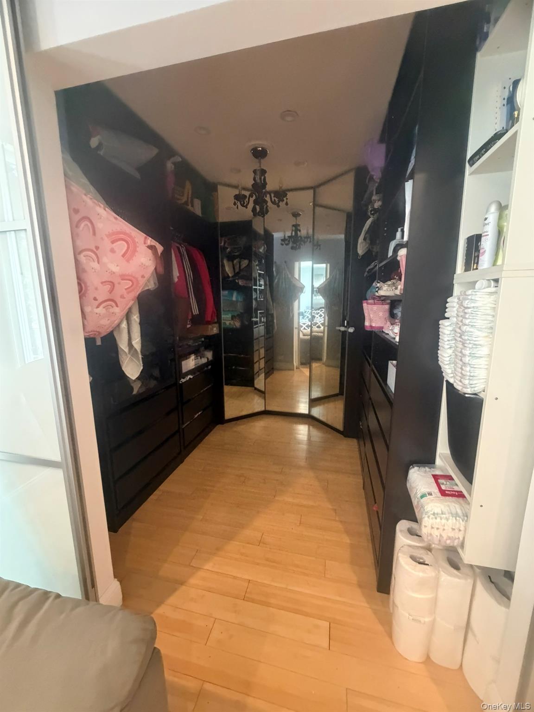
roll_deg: -0.4
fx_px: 288
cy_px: 356
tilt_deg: -8.9
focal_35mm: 14
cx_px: 267
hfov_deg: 85.7
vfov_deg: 102.1
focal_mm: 2.22
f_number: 2.2
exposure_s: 1/60
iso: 800
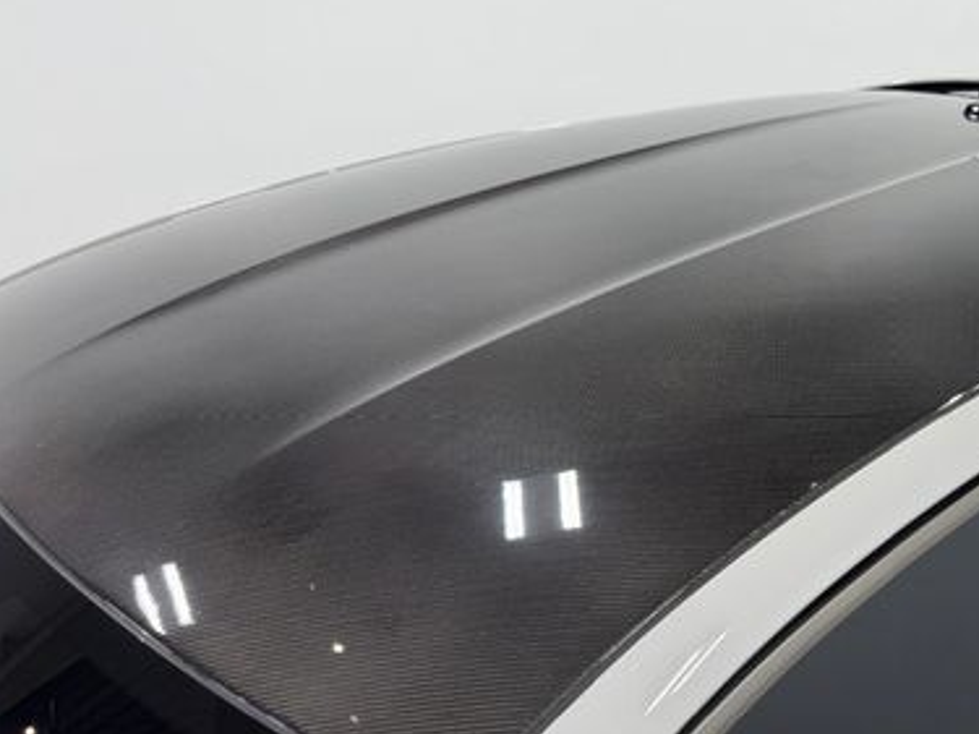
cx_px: 830
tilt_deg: -28.3
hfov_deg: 42.9
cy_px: 444
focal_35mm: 41
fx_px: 1159
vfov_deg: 35.0
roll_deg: +4.5
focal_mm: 6.76
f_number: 1.78
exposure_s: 1/211
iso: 64
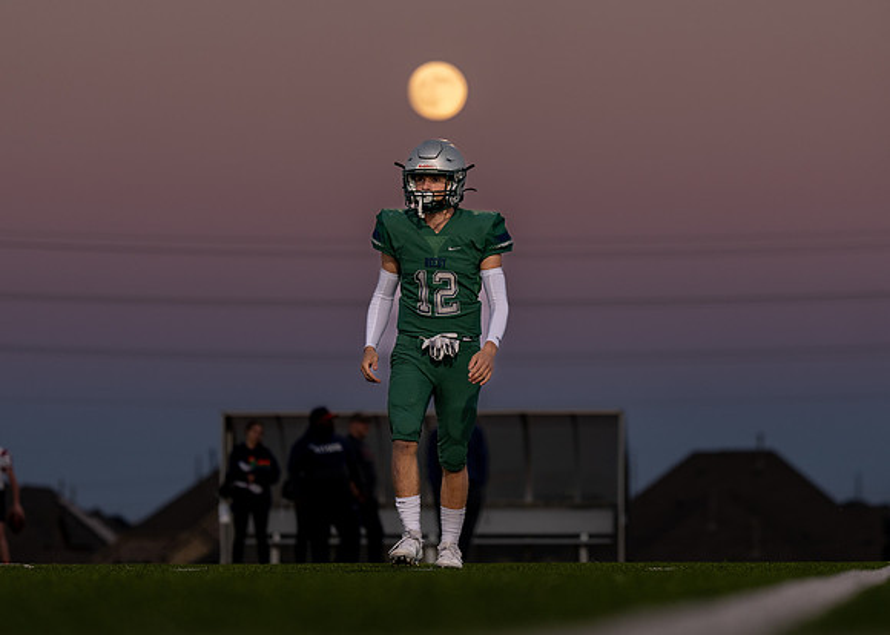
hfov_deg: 9.7
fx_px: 5264
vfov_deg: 6.9
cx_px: 510
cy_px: 338
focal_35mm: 208
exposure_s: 1/400
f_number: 2.8
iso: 100
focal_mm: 134
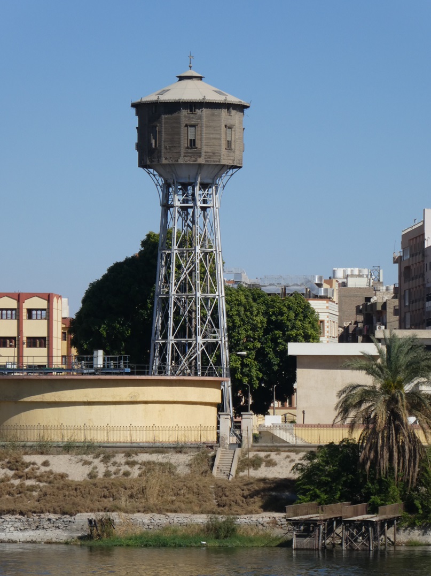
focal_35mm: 214
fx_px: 3555
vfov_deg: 9.3
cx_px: 216
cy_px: 288
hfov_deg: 6.9
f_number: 5.6
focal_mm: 38.4
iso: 80
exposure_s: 1/640
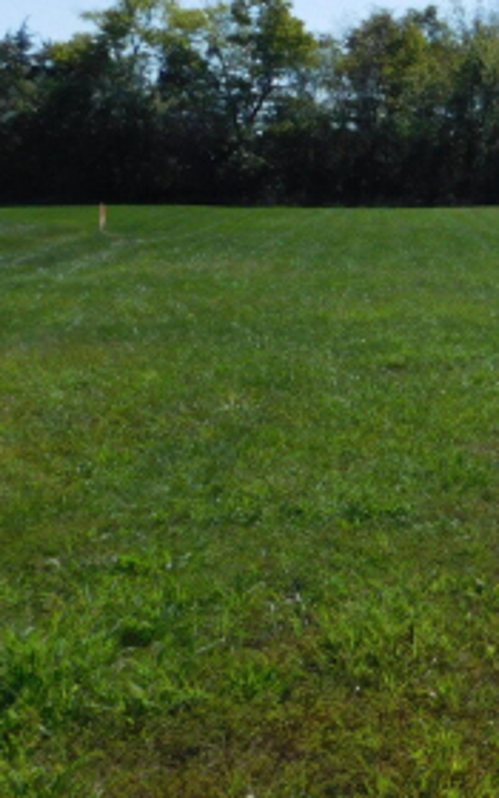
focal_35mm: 58
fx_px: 1262
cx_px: 771
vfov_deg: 34.9
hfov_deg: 19.3
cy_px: 285
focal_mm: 4
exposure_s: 1/640
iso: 125
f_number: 6
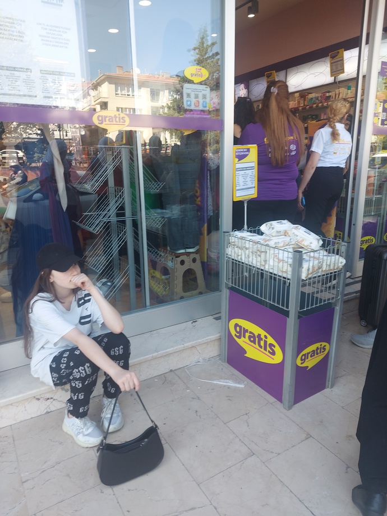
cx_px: 194
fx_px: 358
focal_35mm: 24
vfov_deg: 71.6
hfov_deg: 56.8
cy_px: 258
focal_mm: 5.23
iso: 40
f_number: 1.8
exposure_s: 1/100
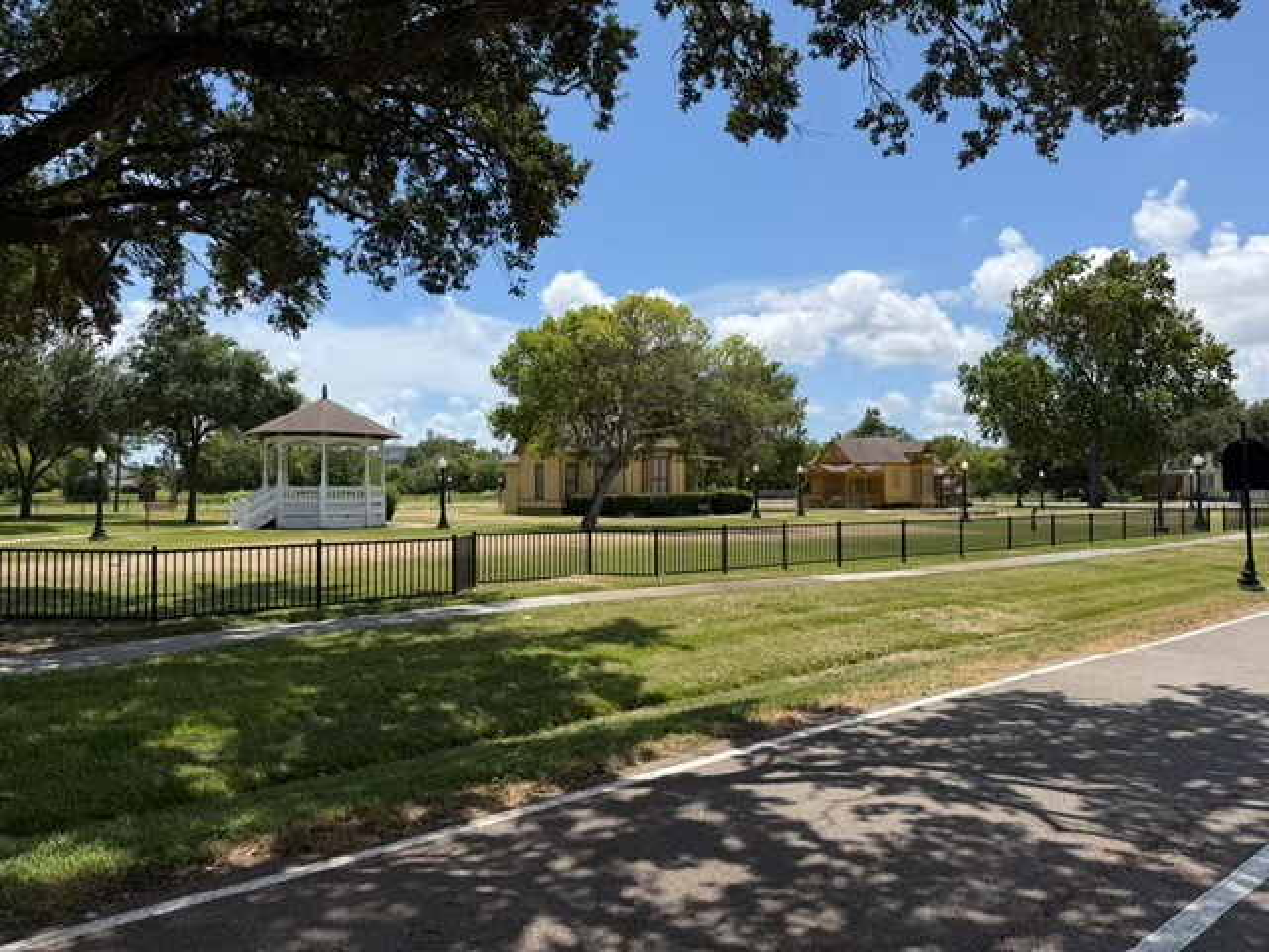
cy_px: 476
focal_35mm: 24
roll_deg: +2.1
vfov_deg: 56.8
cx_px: 634
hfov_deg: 71.6
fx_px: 880
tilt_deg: +0.8
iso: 80
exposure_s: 1/5714
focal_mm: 6.76
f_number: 1.78
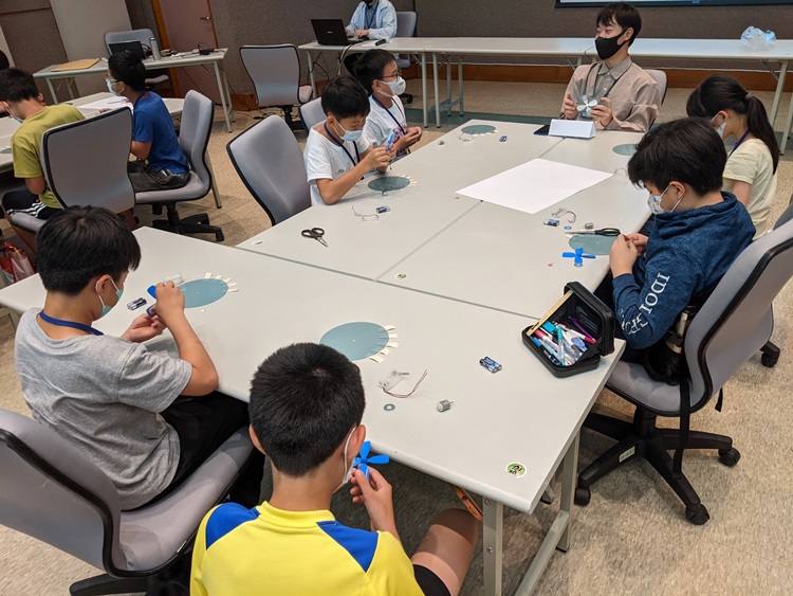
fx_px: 619
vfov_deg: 51.4
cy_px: 298
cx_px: 396
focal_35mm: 27
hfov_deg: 65.3
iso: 229
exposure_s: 1/60
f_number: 1.8
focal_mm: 4.44
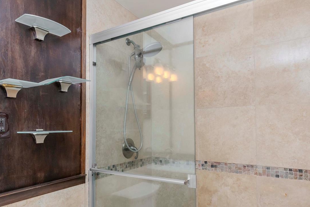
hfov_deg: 78.0
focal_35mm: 22
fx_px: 189
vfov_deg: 55.3
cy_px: 147
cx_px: 129
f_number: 8
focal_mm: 10
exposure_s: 1/125
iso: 500
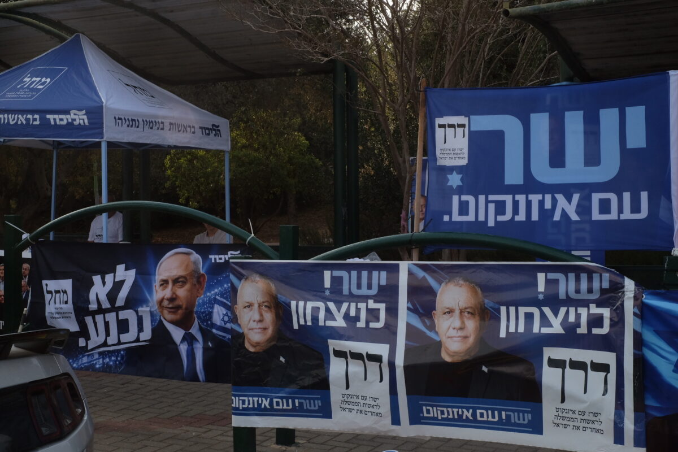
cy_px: 226
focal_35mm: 53
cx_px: 339
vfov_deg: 25.5
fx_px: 998
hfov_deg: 37.5
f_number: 16
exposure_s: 1/180
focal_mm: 35
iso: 800
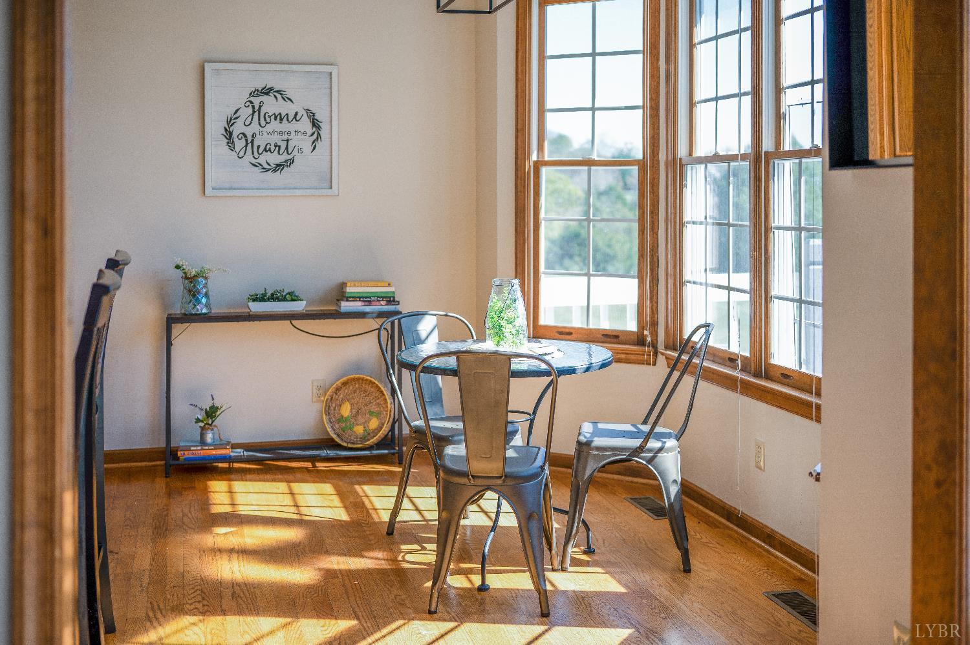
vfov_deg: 33.4
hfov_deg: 48.5
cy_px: 322
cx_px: 485
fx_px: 1077
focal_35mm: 40
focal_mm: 40
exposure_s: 1/320
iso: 100
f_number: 2.5
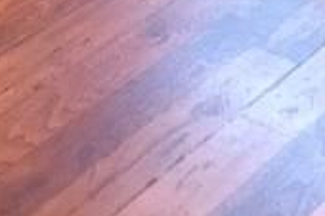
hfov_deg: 10.8
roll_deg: -4.5
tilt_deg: -12.8
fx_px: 1641
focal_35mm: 182
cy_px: -394
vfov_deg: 6.9
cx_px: -191
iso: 125
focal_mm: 4.15
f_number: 2.2
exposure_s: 1/10
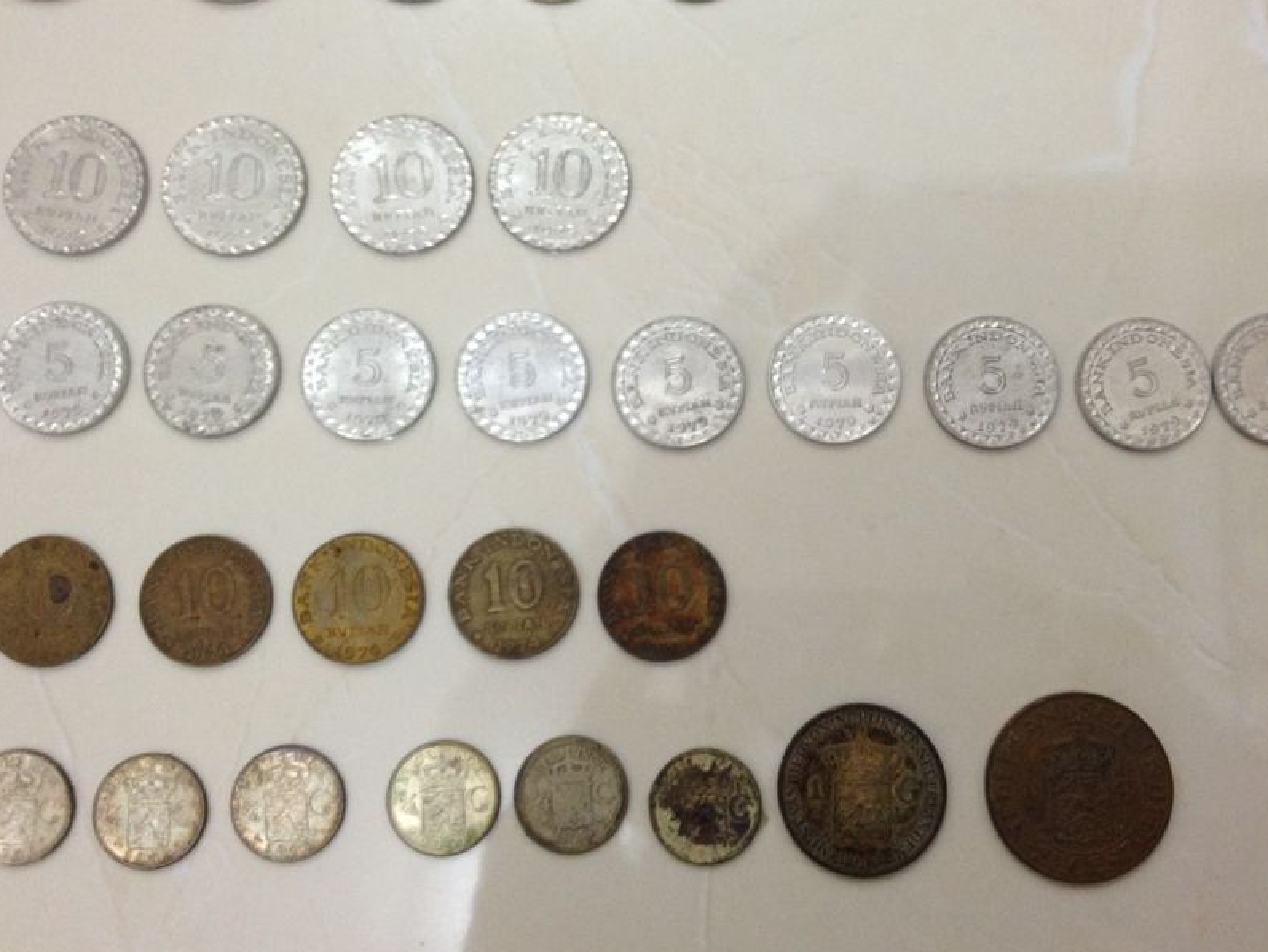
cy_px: 400
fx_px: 1612
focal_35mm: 44
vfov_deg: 32.8
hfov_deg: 42.8
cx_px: 737
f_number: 2.4
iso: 200
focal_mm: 4.28
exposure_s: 1/20
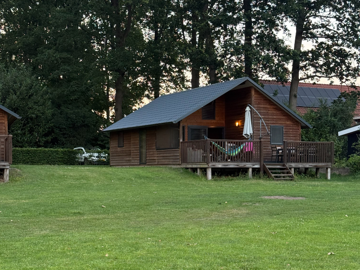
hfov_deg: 39.7
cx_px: 180
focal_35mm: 48
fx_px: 499
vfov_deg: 30.3
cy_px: 135
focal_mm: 6.76
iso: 200
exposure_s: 1/81
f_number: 1.78
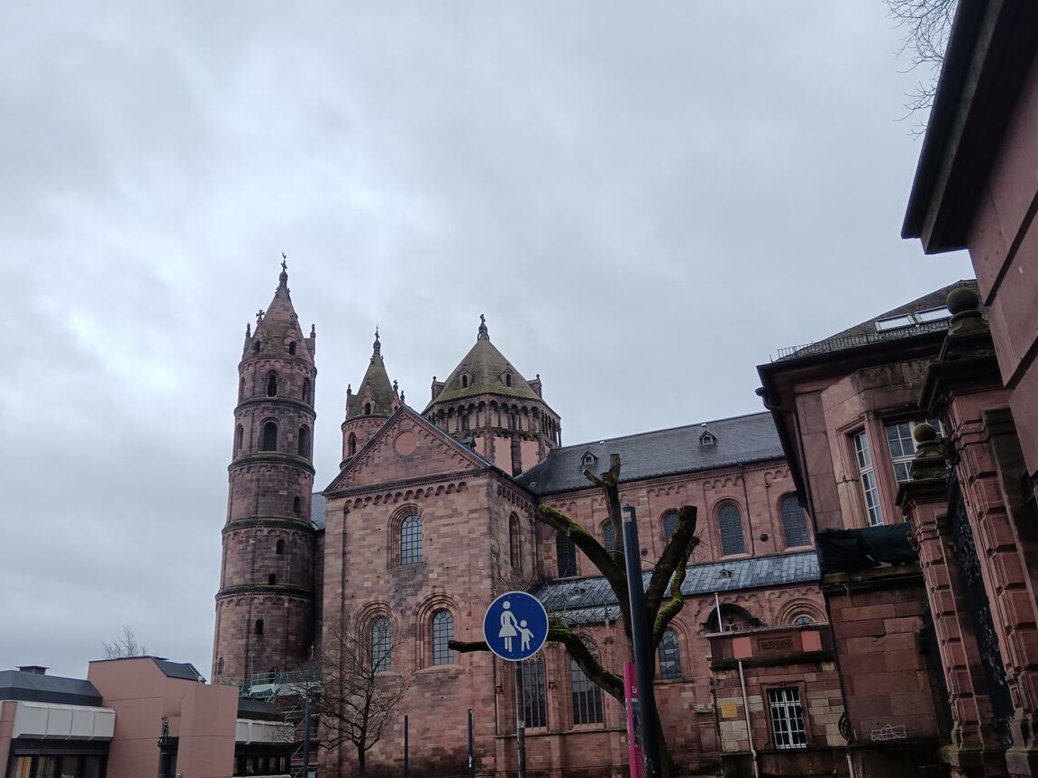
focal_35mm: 30
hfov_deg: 60.0
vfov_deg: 46.8
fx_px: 900
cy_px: 418
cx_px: 527
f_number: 1.9
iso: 208
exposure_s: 1/100
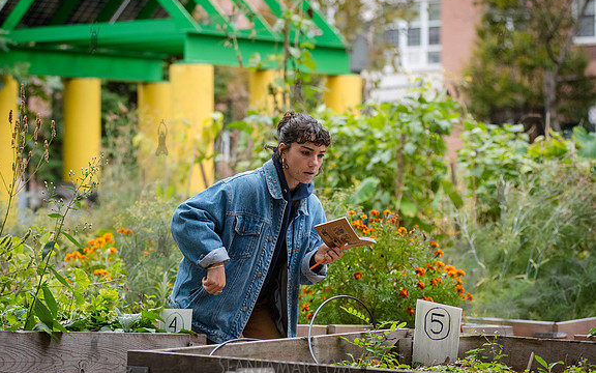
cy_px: 174
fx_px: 1900
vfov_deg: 11.2
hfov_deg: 17.8
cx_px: 266
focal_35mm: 117
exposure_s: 1/1250
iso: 2000
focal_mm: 100
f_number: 3.5
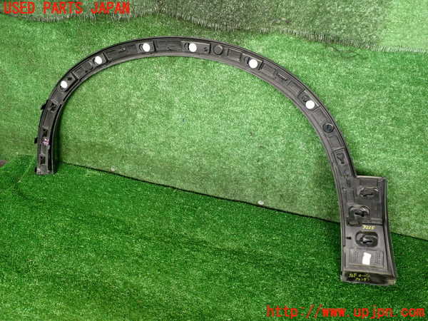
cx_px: 214
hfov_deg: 60.0
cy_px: 160
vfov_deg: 46.8
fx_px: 371
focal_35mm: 30
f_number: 2.3
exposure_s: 1/30
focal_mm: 5.4
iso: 250
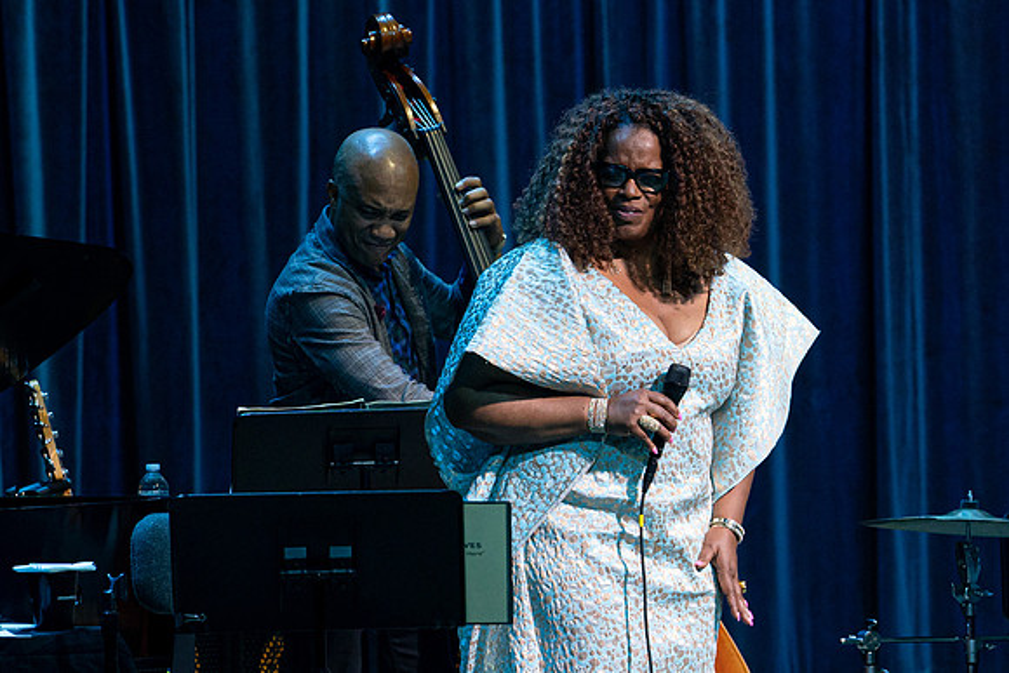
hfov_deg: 5.7
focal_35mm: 359
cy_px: 475
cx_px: 488
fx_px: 10064
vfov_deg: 3.8
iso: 2500
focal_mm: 200
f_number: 6.3
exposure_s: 1/250
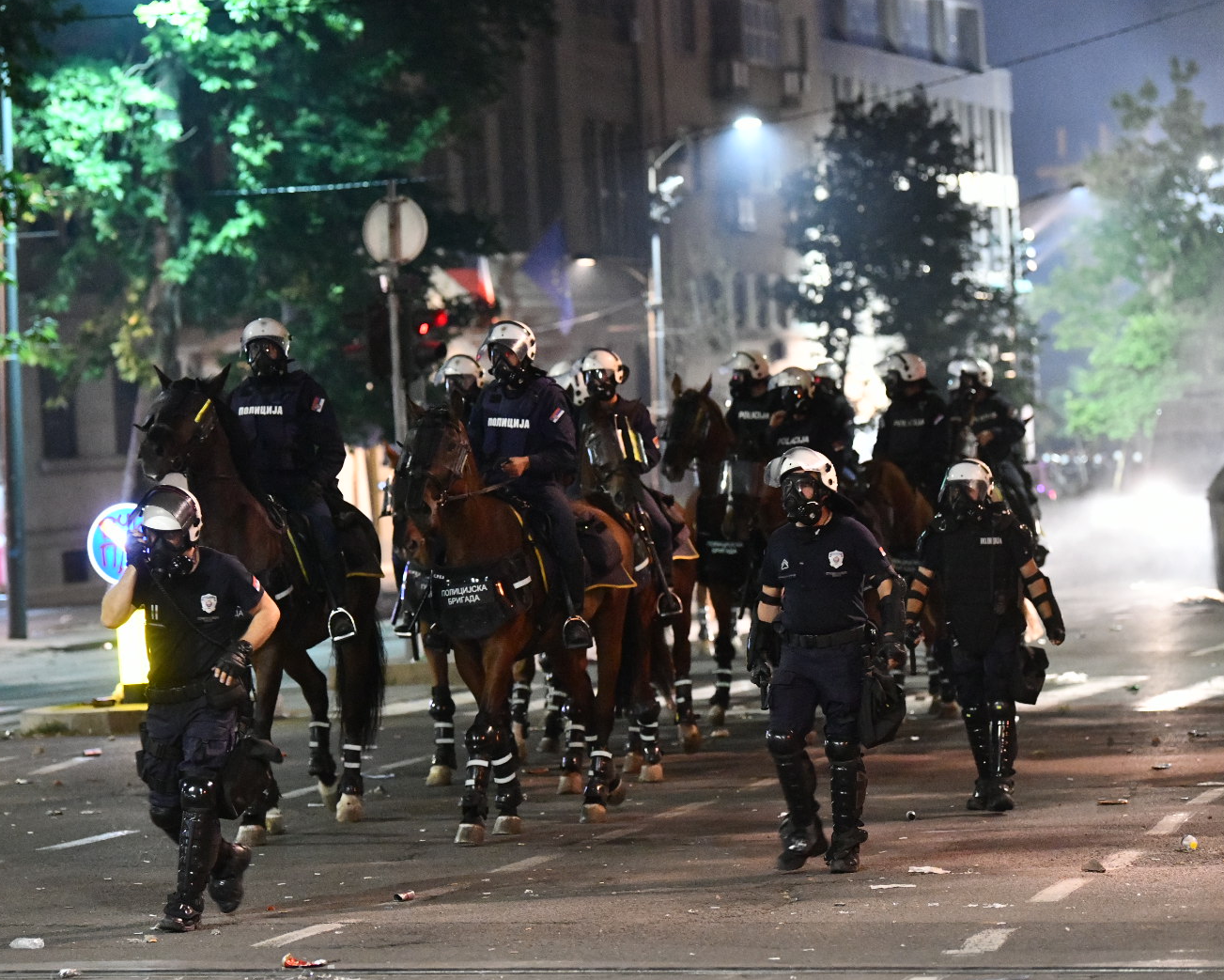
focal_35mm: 140
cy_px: 490
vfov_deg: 11.0
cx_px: 526
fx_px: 5073
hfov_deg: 13.8
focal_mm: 120
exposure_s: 1/100
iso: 10000
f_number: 2.8
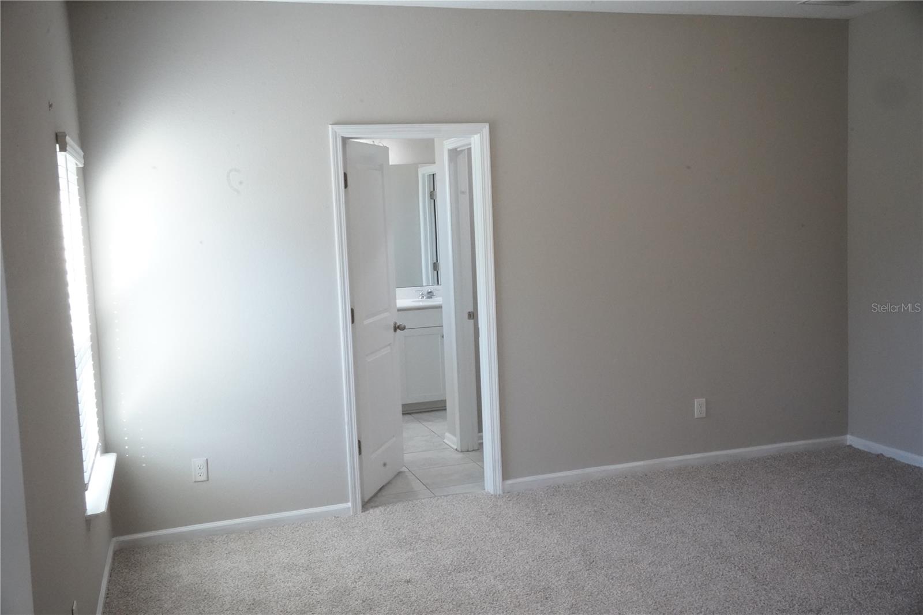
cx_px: 462
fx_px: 897
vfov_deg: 37.8
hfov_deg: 54.4
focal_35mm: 35
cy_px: 308
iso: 12800
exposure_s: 1/60
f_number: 20
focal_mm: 35
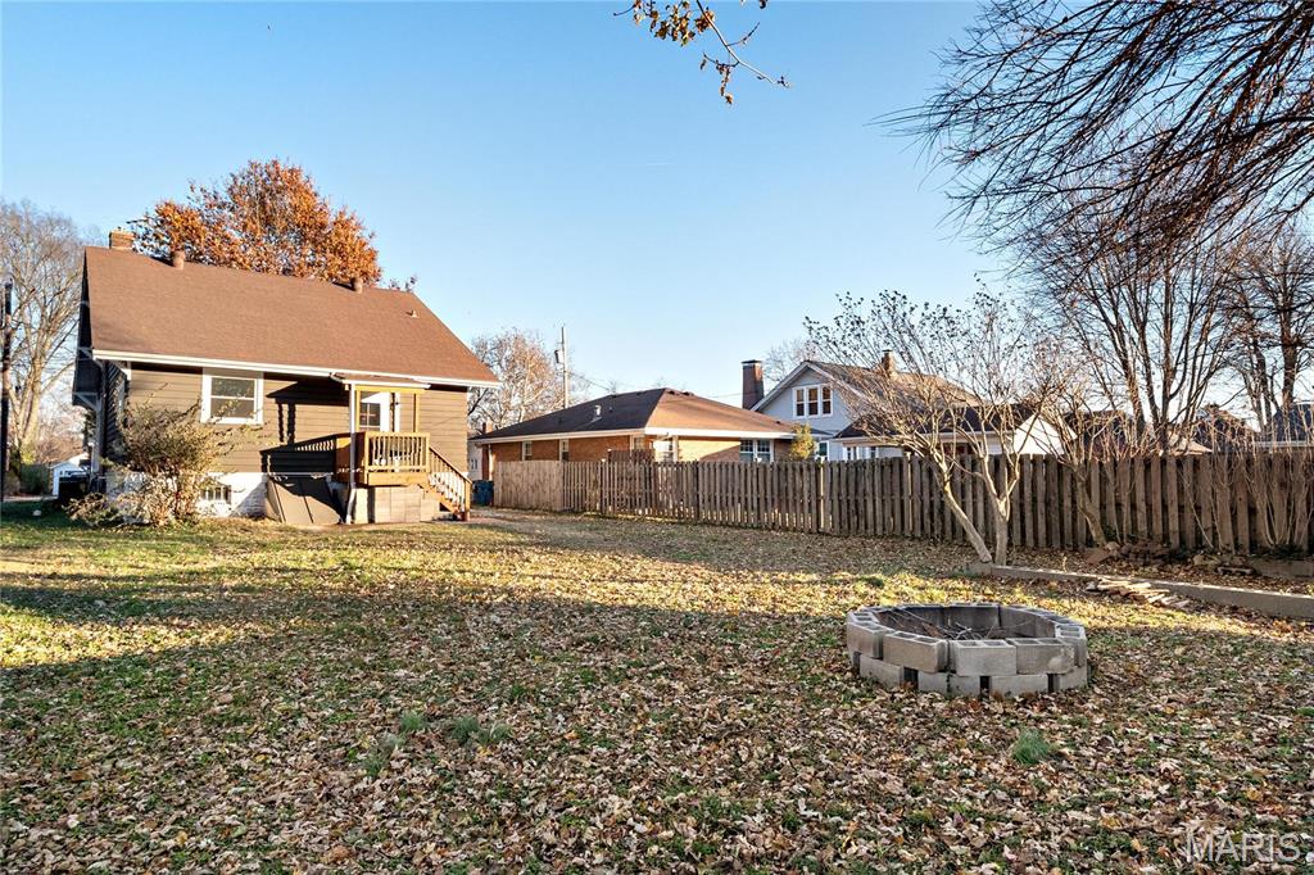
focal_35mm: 22
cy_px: 438
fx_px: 803
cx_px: 657
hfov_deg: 78.6
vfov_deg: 57.2
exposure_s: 1/60
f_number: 7.1
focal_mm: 11
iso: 400
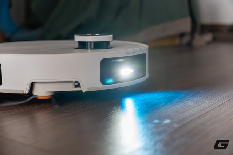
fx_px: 341
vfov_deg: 25.7
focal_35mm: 53
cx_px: 116
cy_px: 78
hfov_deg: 37.7
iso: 3200
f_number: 2.8
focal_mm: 35.1
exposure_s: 1/100
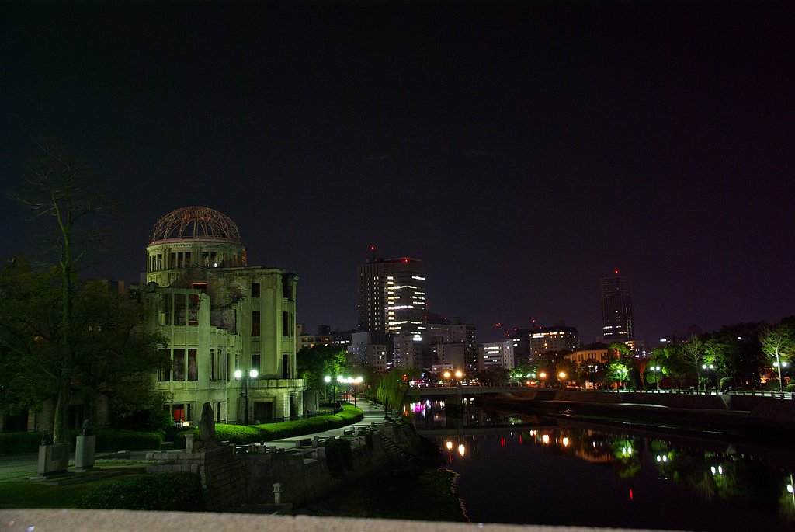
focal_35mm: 34
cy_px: 266
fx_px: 763
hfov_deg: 55.1
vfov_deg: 38.4
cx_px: 398
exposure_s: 2
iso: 400
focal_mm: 23
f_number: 6.7
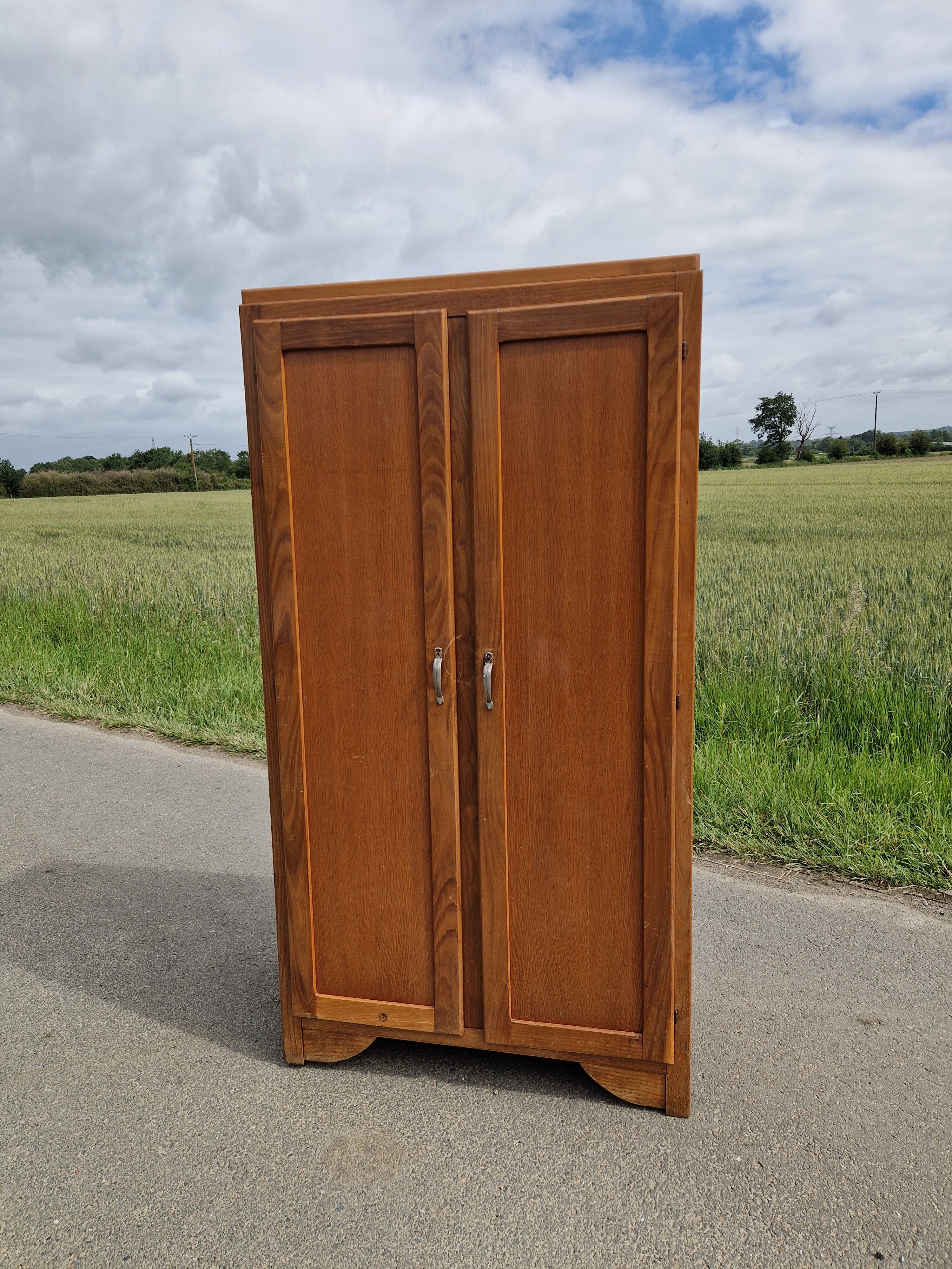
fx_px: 843
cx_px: 476
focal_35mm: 23
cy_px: 634
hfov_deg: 58.9
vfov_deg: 73.9
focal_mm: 5.4
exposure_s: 1/2096
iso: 50
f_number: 1.8
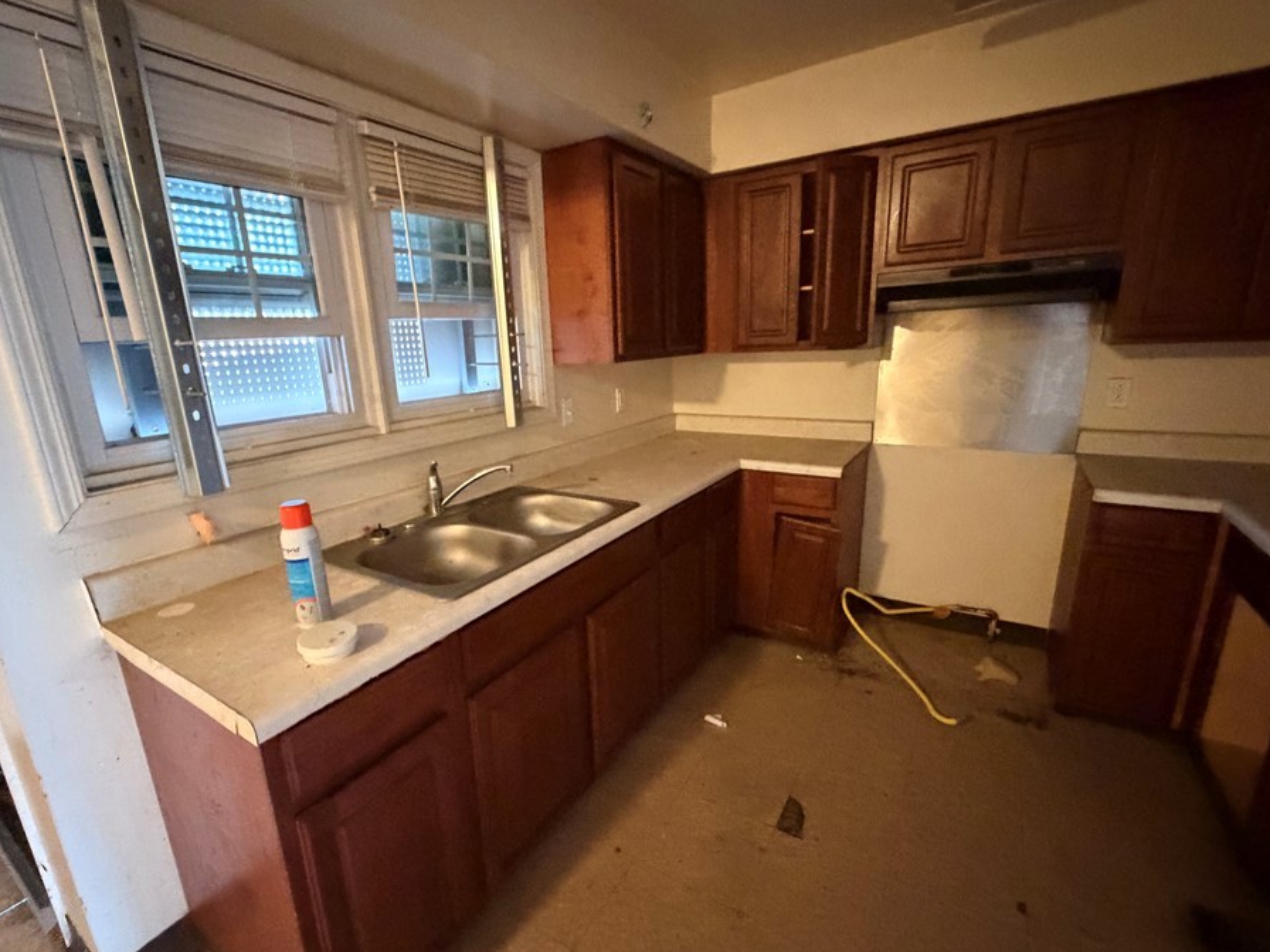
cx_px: 604
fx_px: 587
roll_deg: +2.5
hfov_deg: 94.4
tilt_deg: -15.8
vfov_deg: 78.1
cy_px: 486
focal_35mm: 16
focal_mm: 2.22
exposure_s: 1/30
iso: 1250
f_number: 2.2
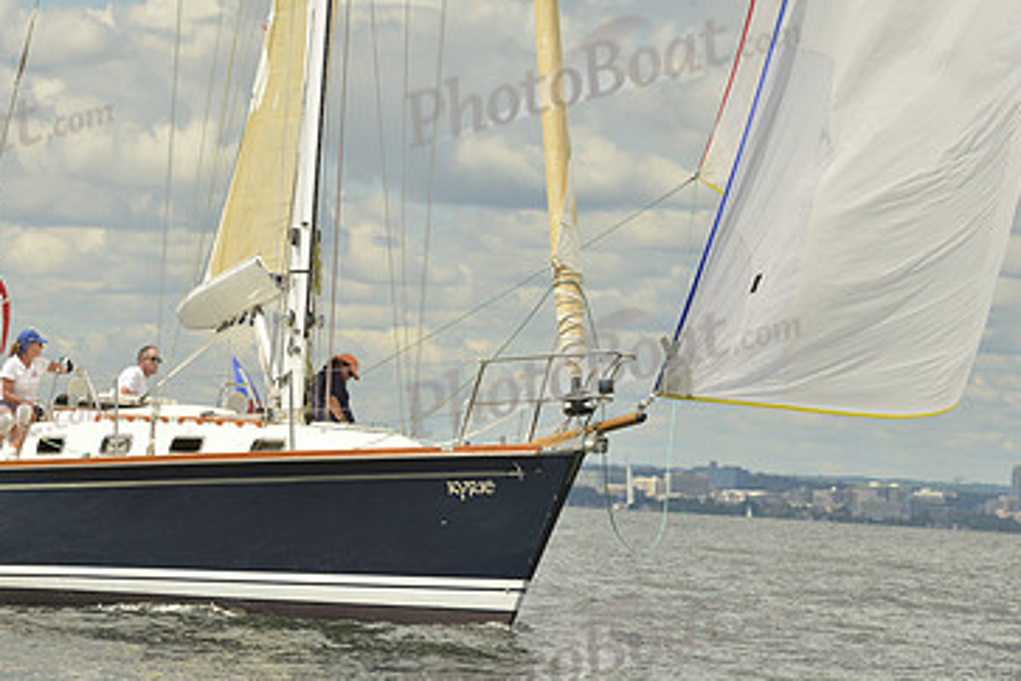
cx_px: 262
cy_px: 260
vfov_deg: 6.6
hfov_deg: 9.9
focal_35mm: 208
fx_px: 5899
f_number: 8
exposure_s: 1/1000
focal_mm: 130
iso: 200
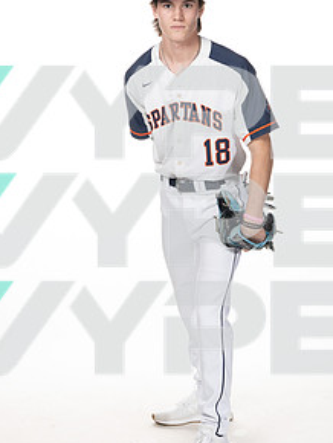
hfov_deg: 19.4
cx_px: 150
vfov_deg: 25.6
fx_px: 973
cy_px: 222
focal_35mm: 76
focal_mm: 51
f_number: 6.3
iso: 400
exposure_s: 1/250
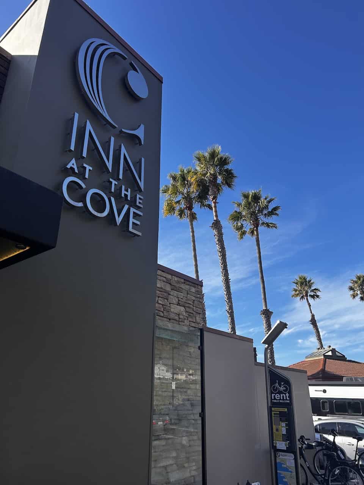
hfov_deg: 53.1
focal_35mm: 26
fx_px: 365
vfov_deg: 67.3
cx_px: 182
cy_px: 242
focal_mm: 5.7
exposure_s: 1/2008
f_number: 1.5
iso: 50
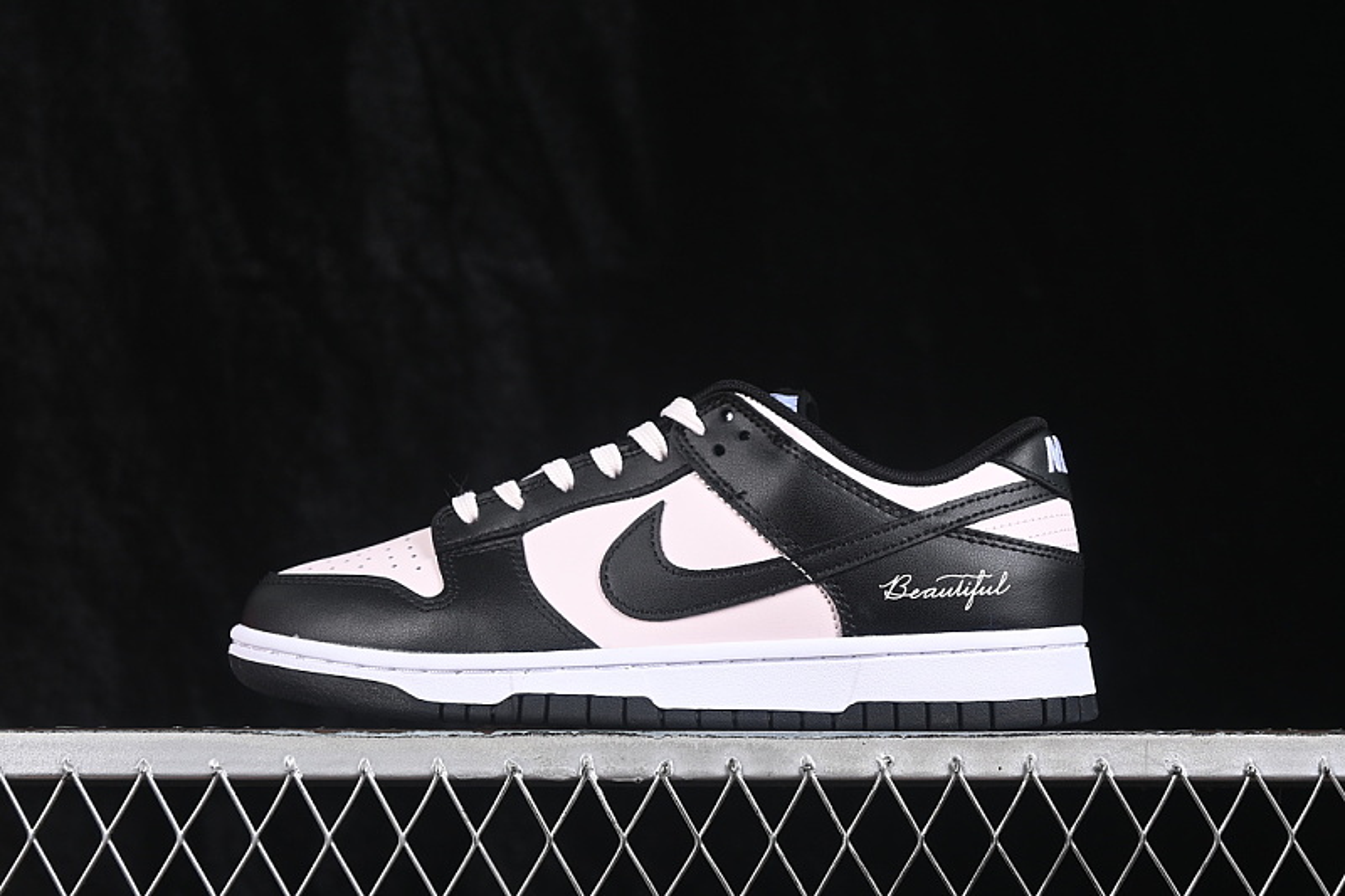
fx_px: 2801
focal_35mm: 75
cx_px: 672
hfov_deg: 27.0
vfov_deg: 18.2
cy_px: 448
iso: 160
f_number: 6.3
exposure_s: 1/60
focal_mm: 50
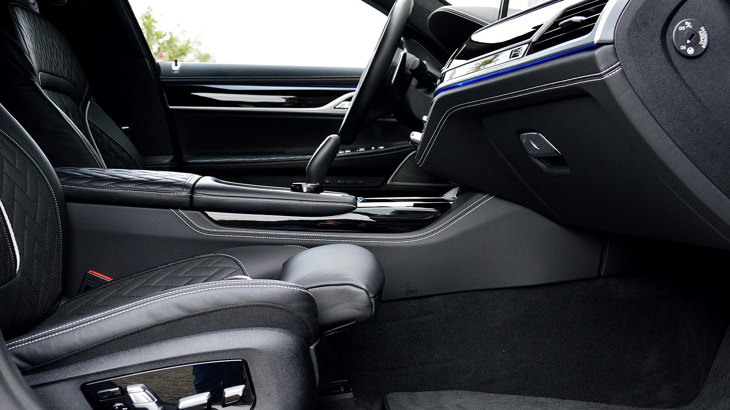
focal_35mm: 48
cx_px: 365
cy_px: 201
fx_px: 929
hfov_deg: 42.9
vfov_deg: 24.9
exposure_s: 1/60
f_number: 8
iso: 720
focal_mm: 30
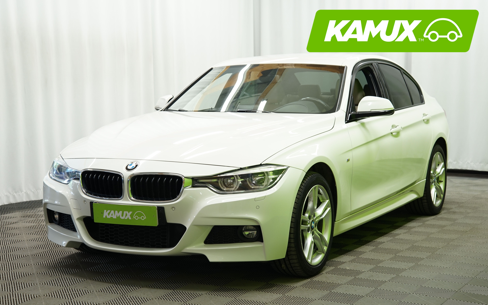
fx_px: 864
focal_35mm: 65
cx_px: 244
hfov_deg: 31.5
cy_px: 159
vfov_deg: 20.0
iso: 500
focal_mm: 63
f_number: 5.6
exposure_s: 1/15
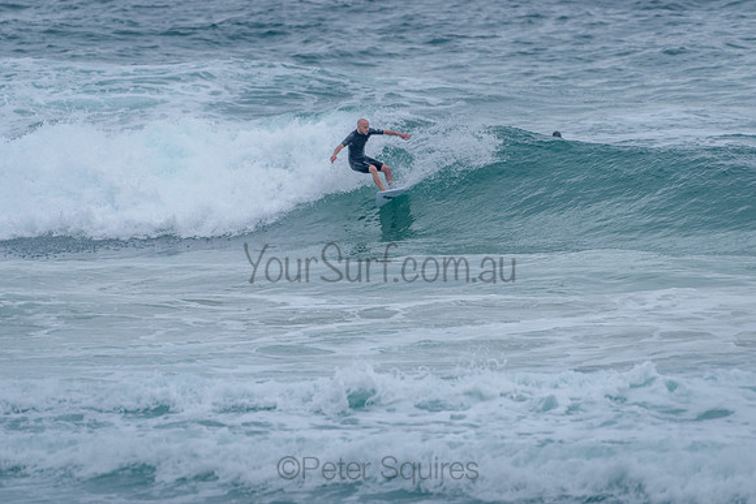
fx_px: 12871
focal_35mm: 613
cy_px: 196
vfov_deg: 2.2
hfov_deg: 3.4
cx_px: 379
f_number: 5.6
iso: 400
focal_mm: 500
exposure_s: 1/1250
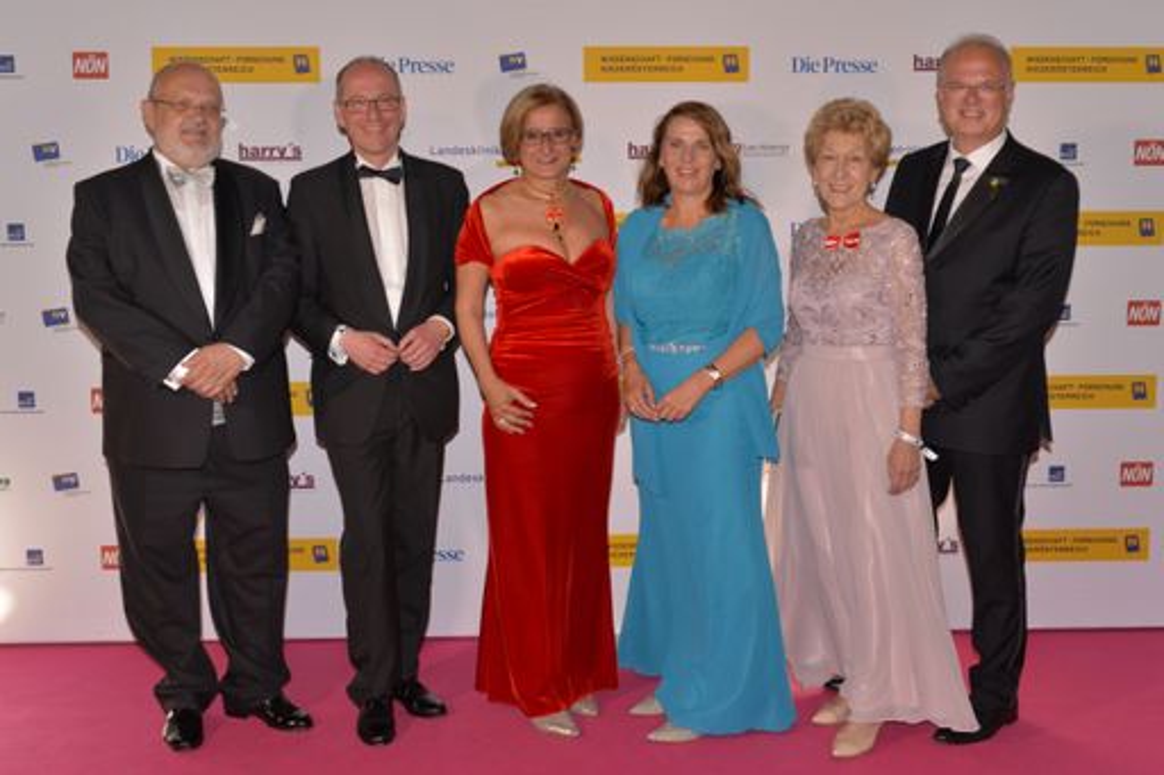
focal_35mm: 35
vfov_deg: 37.8
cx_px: 582
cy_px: 388
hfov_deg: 54.4
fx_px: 1131
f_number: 5
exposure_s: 1/60
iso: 640
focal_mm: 35
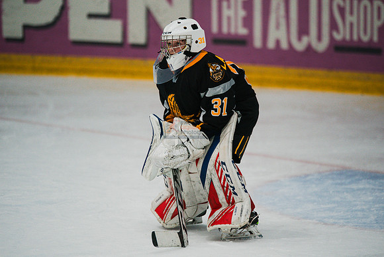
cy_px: 128
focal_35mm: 300
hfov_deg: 6.9
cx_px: 192
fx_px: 3201
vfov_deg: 4.6
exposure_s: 1/2000
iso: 3200
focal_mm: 300
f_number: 3.2
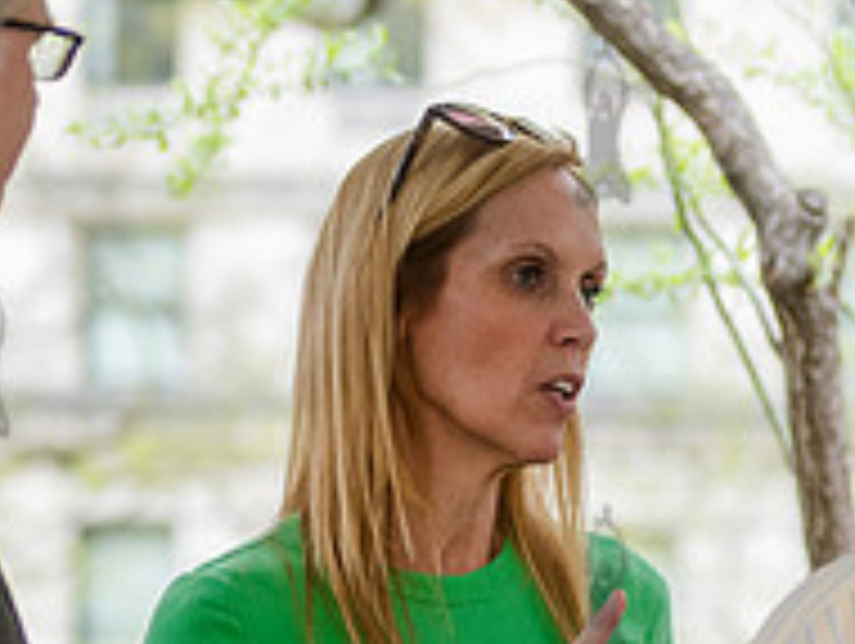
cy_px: 622
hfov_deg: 7.6
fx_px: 6455
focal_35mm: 261
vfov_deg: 5.7
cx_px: 458
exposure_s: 1/160
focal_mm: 80
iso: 1000
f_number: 3.5
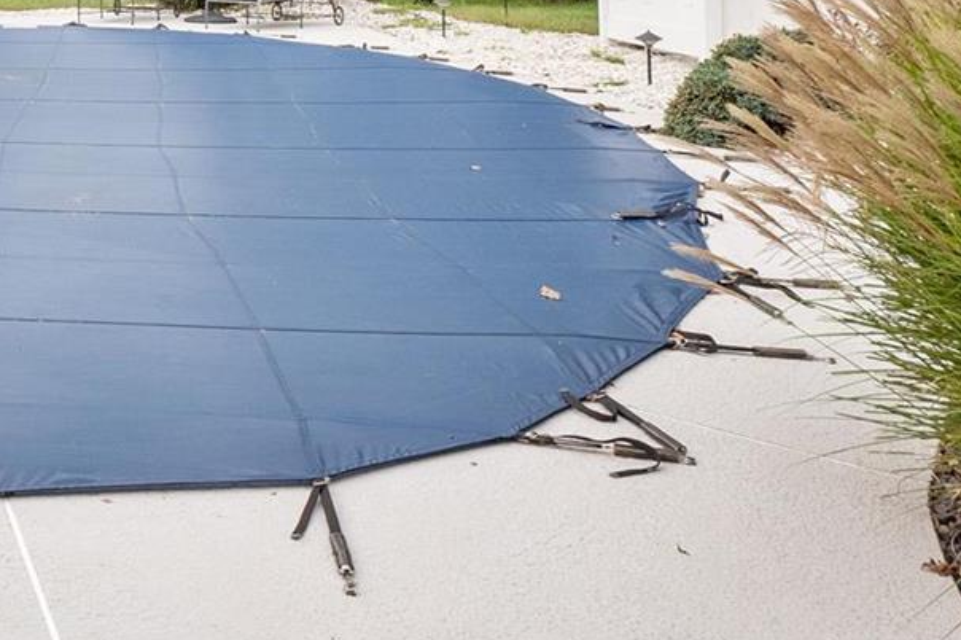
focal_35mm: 53
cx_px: -103
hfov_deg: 32.8
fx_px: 1414
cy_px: -175
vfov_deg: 22.9
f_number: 8
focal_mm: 10
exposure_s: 1/200
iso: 400
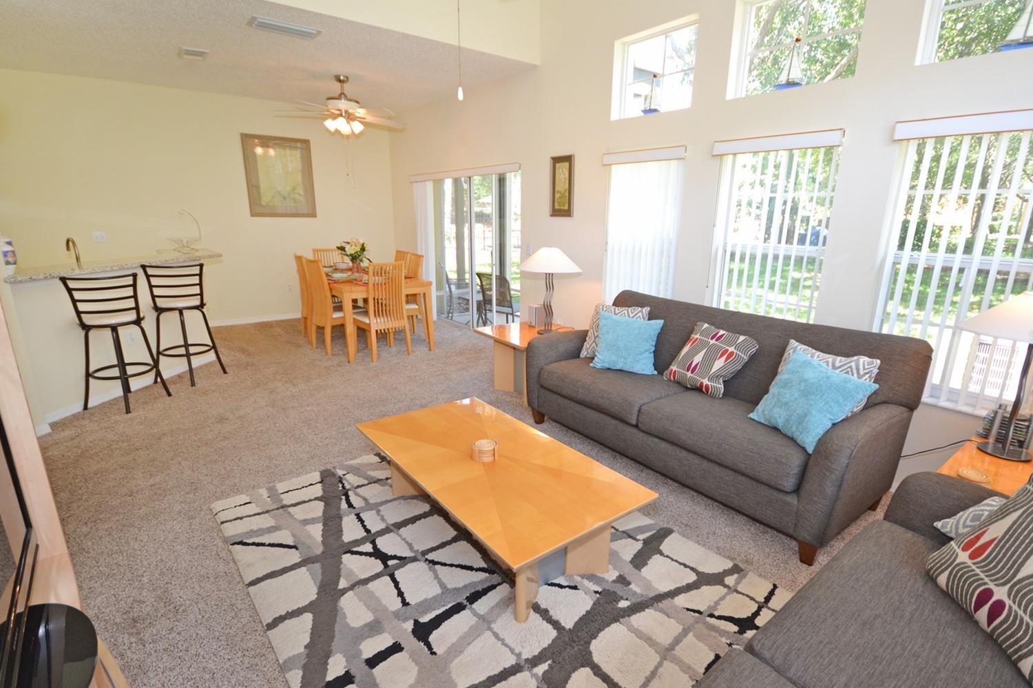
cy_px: 336
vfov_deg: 73.7
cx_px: 540
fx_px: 459
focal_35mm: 16
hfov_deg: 96.7
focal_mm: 10
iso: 400
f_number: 4
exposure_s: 1/60
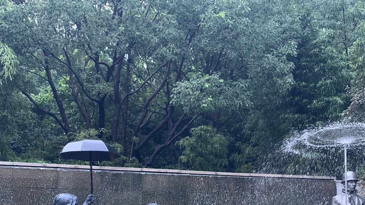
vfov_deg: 23.0
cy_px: 203
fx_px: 484
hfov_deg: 41.1
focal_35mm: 50
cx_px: 226
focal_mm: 4.25
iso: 100
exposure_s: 1/92
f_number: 1.8
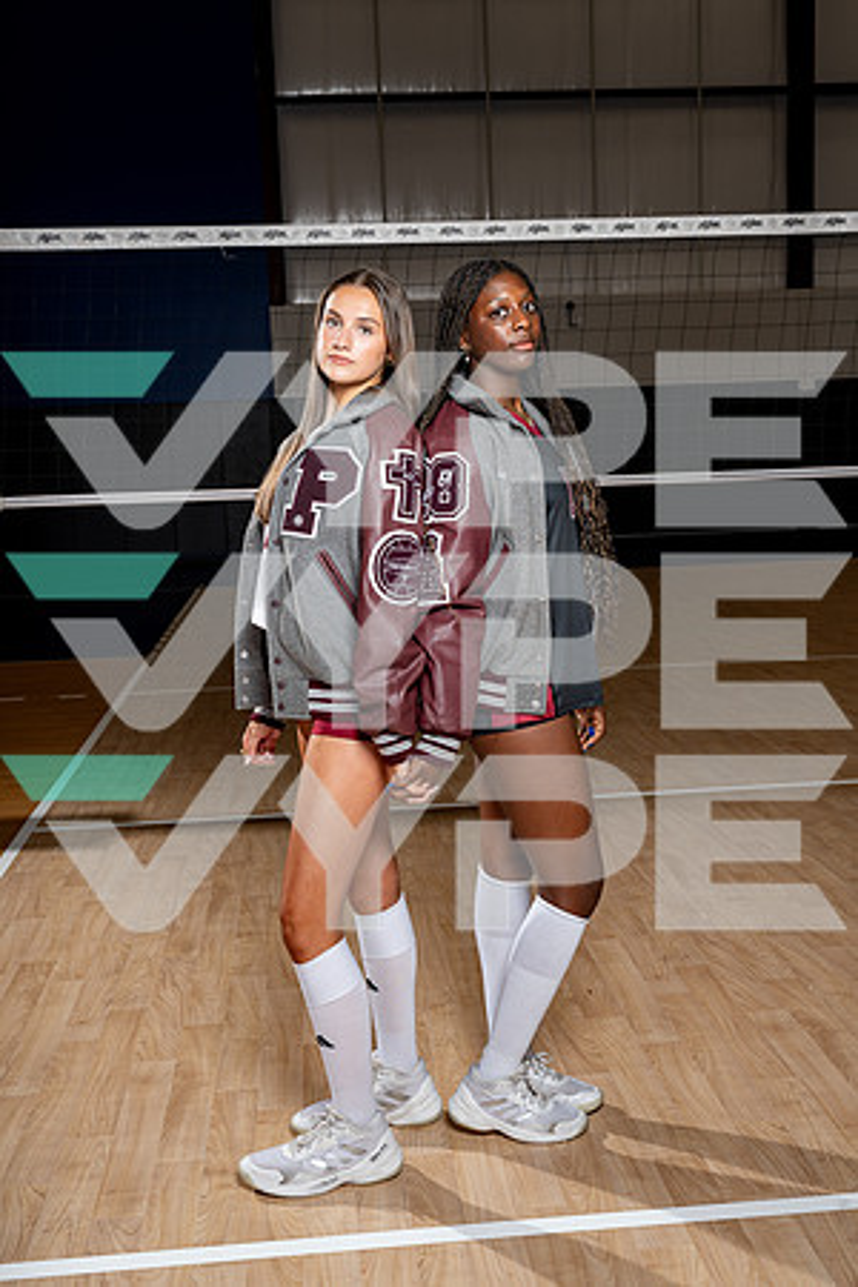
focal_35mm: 38
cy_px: 644
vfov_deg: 50.7
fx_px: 1358
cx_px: 429
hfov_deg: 35.1
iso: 100
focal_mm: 38
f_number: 8
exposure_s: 1/250
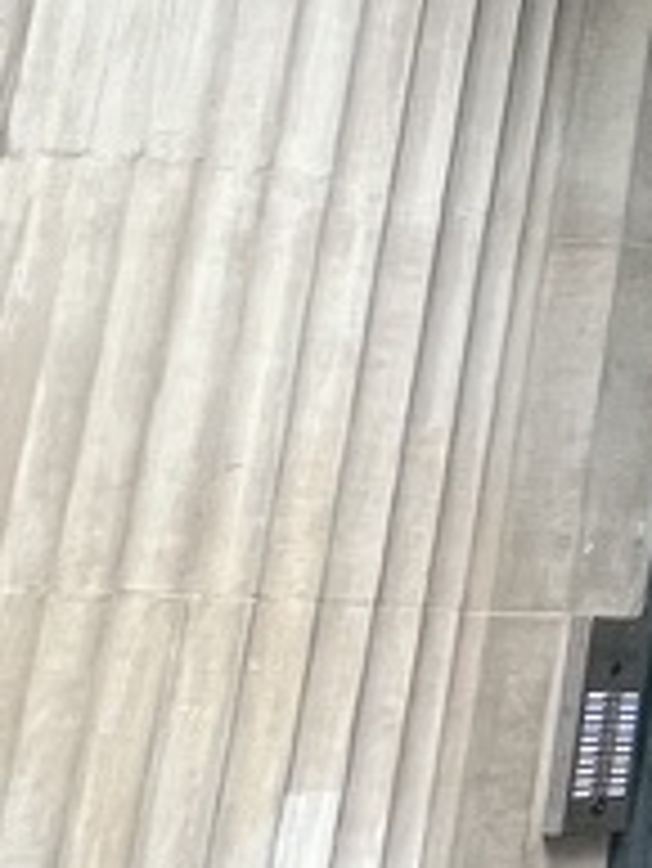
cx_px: 1691
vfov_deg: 28.1
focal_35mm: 69
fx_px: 1731
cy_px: 342
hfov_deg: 13.4
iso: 250
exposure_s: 1/92
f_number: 1.8
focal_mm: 1.57
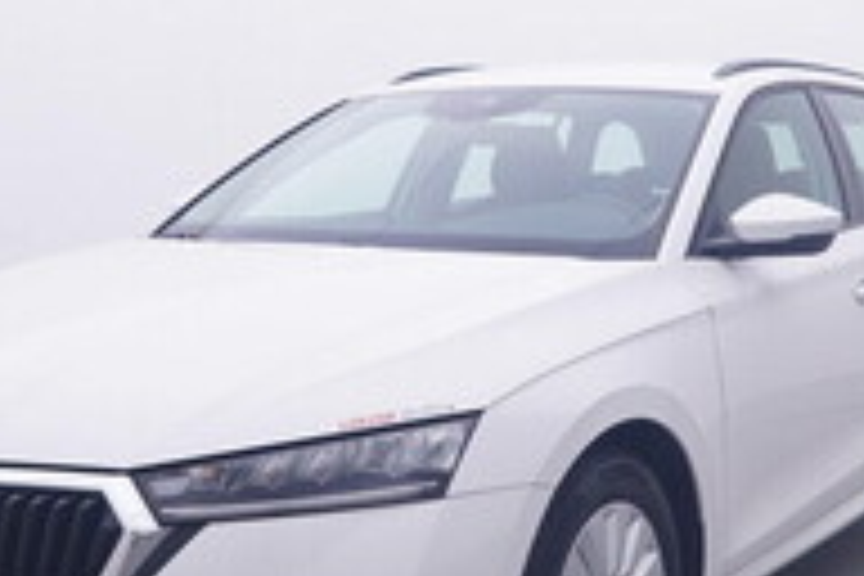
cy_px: 236
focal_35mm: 64
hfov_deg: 31.0
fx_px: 1546
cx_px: 574
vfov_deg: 21.1
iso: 200
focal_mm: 15
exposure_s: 1/80
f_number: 5
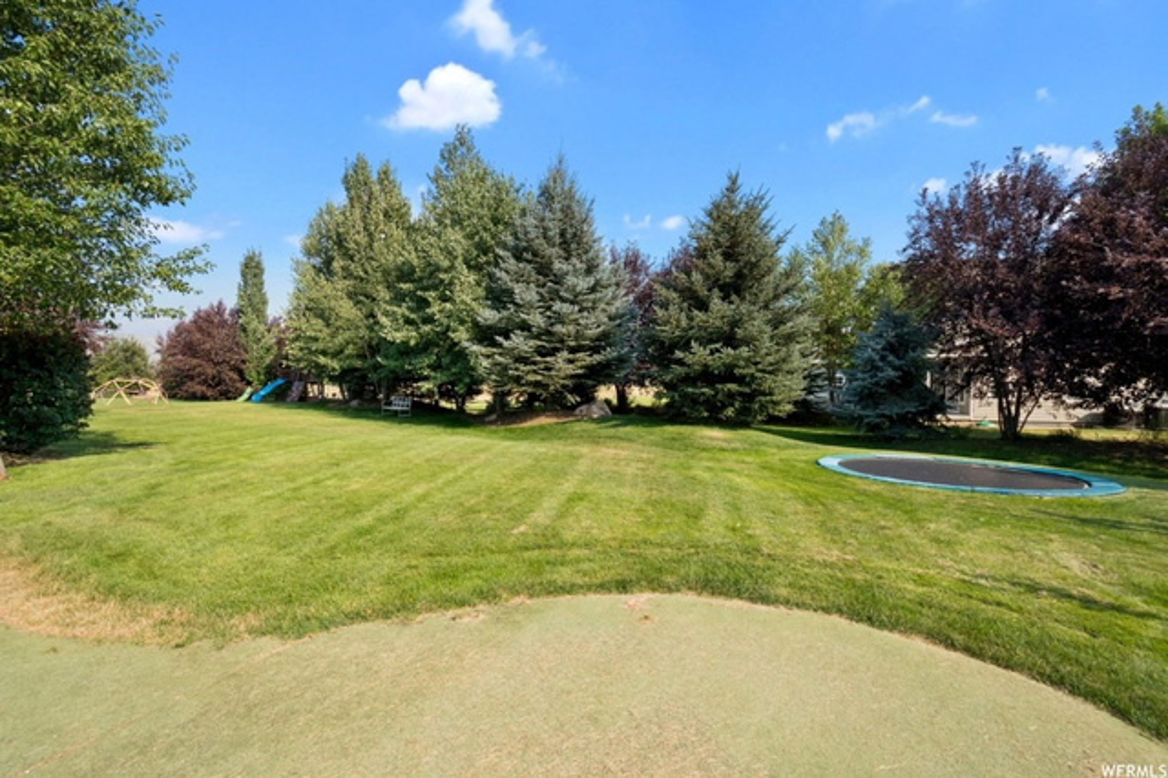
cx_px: 584
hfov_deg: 100.4
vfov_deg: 77.3
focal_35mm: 15
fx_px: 486
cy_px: 389
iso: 400
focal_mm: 10
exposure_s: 1/250
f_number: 8
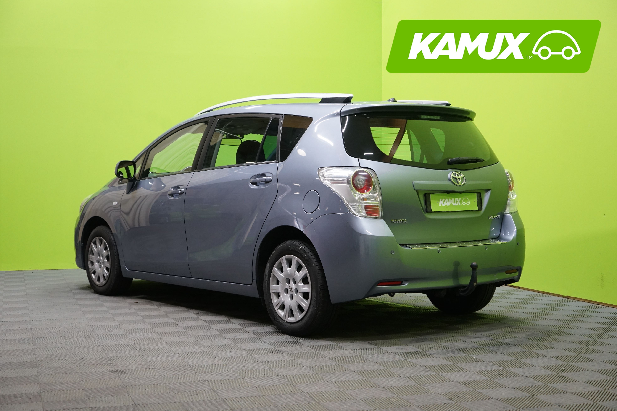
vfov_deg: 26.5
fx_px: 874
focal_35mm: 51
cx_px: 308
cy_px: 206
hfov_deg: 38.9
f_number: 4.5
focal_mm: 51
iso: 2000
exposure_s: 1/200
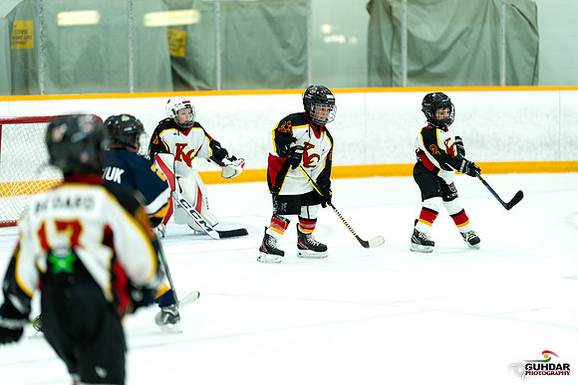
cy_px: 192
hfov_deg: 13.7
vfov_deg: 9.2
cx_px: 289
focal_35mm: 150
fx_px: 2409
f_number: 2
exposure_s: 1/1000
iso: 1600
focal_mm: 150
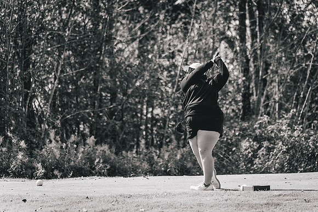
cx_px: 188
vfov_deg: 7.1
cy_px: 107
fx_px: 1717
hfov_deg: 10.6
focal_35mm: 194
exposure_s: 1/3200
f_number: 2.8
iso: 400
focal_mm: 150
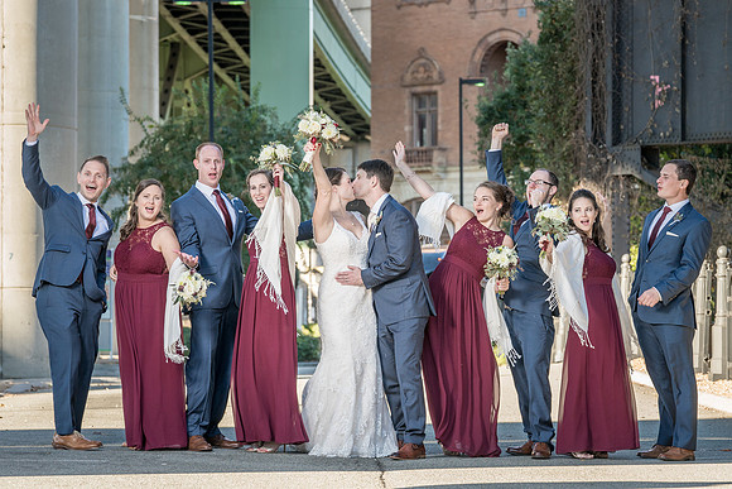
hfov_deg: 15.2
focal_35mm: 135
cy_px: 265
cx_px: 374
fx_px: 2751
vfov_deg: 10.1
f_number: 5.6
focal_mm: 120
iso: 400
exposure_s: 1/200
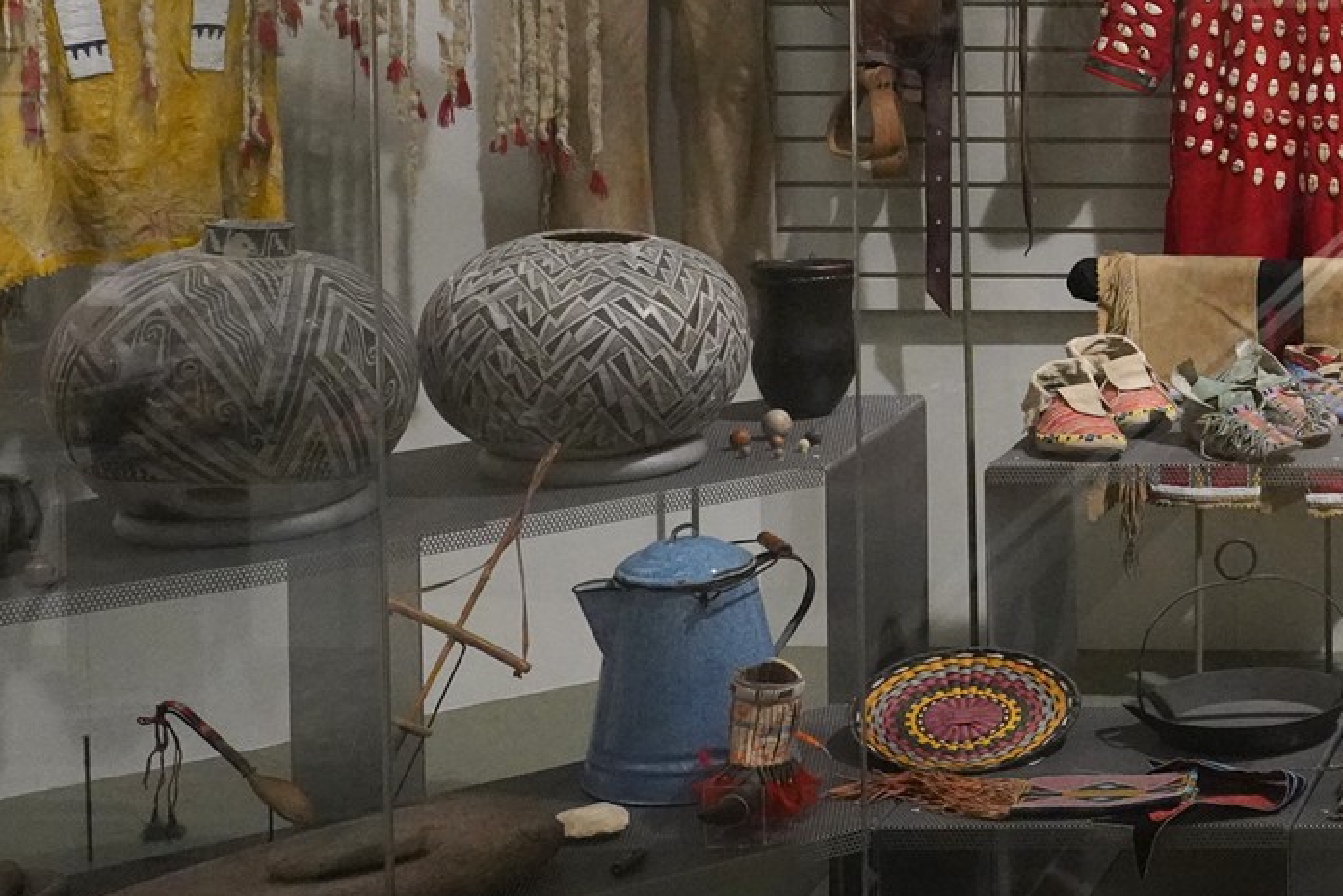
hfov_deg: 20.3
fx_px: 3321
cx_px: 1879
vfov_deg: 15.0
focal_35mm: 89
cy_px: -91
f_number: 9
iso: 8000
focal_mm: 31
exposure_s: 1/100
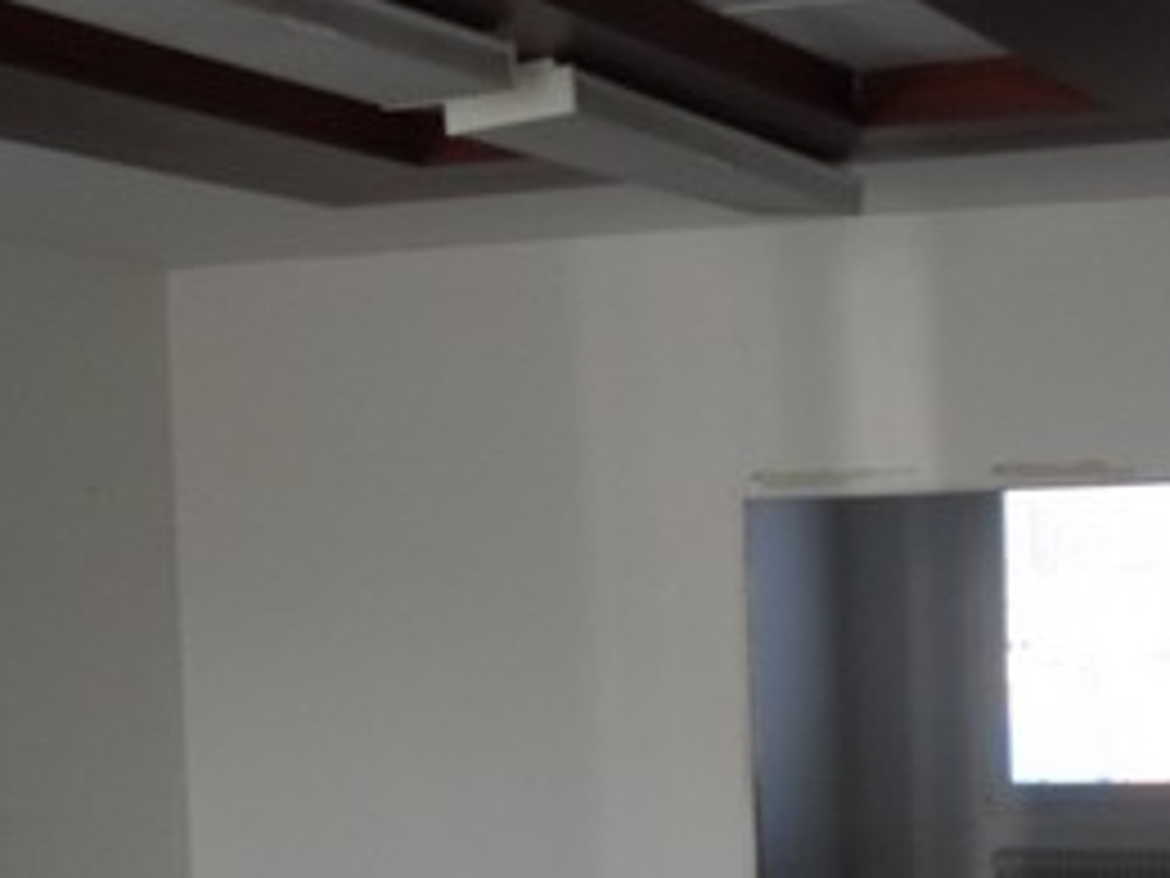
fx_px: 2907
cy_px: 919
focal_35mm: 86
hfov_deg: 22.5
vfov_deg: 16.7
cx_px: 878
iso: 100
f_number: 3.2
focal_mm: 6.3
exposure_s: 1/60
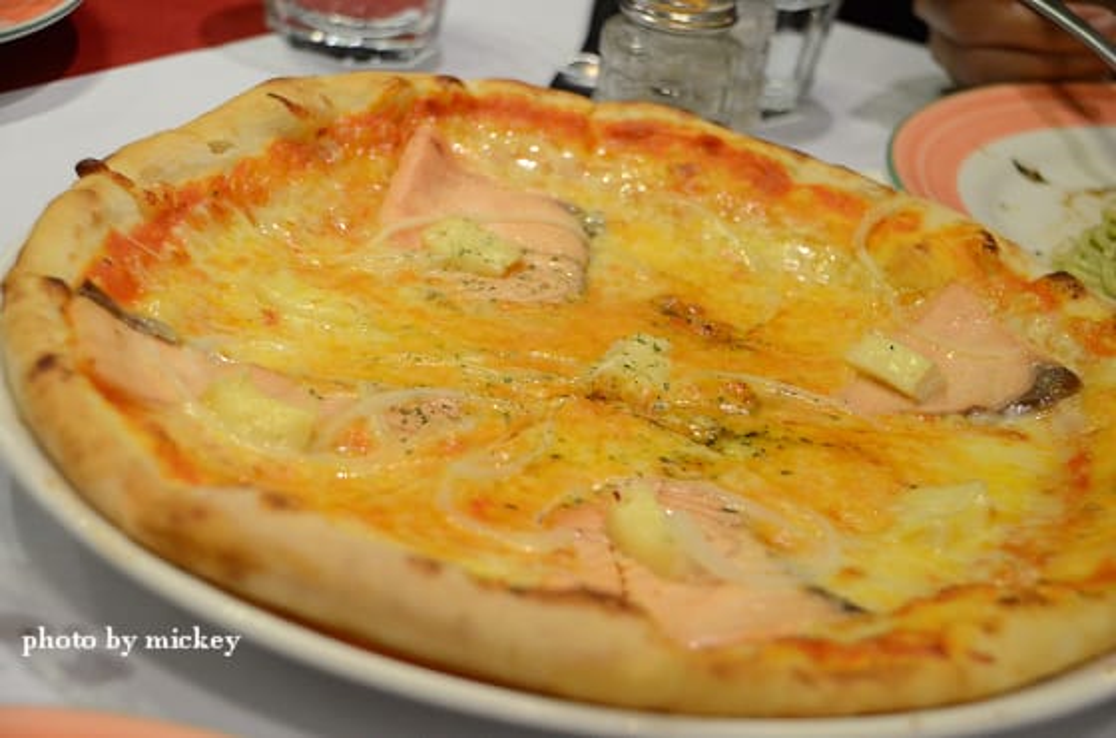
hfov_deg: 24.7
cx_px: 558
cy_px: 369
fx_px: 2550
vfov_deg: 16.5
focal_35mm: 82
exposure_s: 1/80
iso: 2000
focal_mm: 55
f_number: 4.8
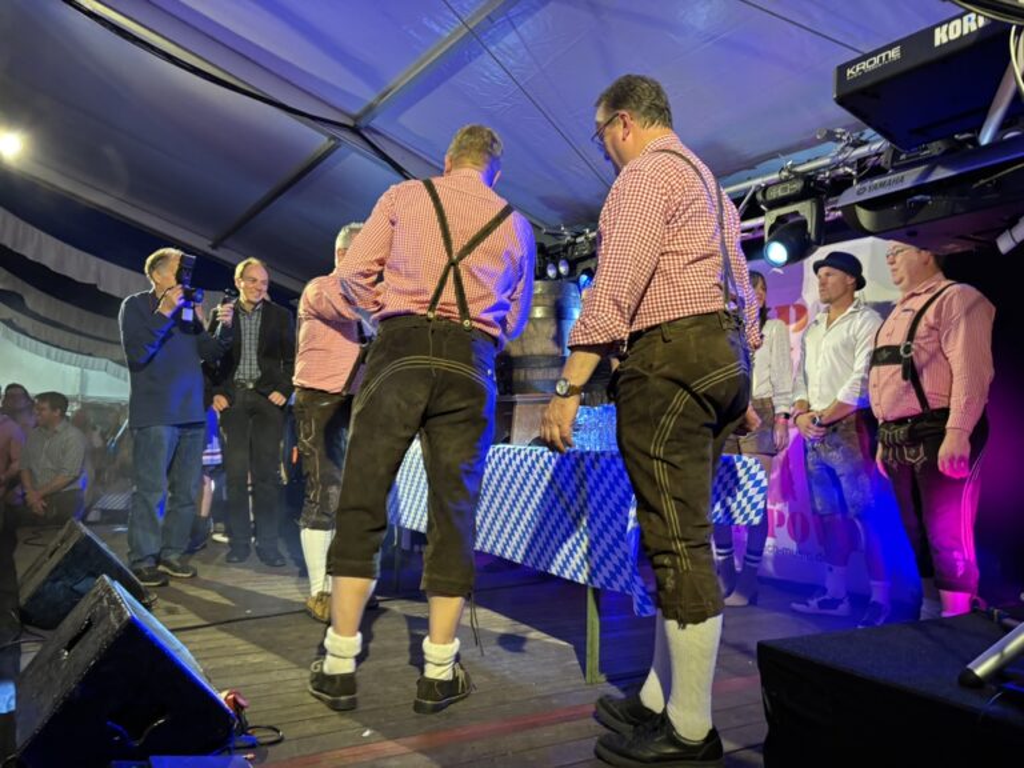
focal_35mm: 26
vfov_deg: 53.1
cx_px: 512
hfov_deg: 67.3
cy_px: 384
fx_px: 769
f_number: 1.6
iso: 320
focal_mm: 5.96
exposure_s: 1/50
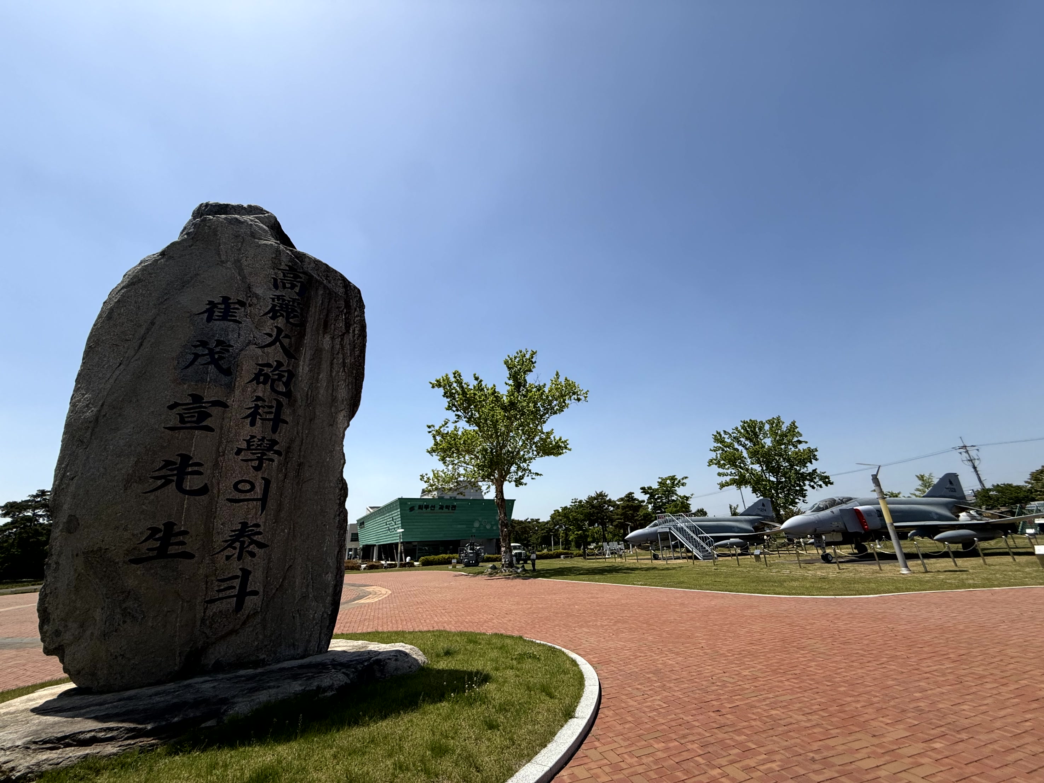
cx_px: 522
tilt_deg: +20.1
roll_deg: +2.1
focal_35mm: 14
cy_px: 392
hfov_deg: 102.1
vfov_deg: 85.7
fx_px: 422
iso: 50
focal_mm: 2.22
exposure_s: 1/4149
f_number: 2.2
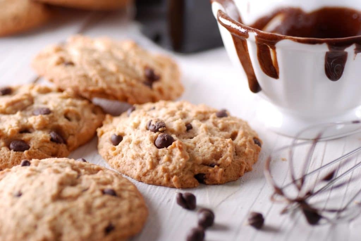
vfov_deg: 10.2
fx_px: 1355
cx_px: 180
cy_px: 120
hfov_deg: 15.2
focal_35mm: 135
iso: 100
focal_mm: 90
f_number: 5
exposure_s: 1/100
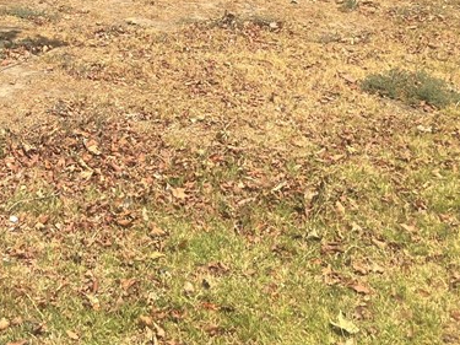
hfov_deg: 26.3
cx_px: 27
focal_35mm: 71
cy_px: -87
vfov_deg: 19.3
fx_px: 943
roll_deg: -1.3
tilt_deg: -3.4
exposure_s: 1/4831
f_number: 1.5
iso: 50
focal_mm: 5.7
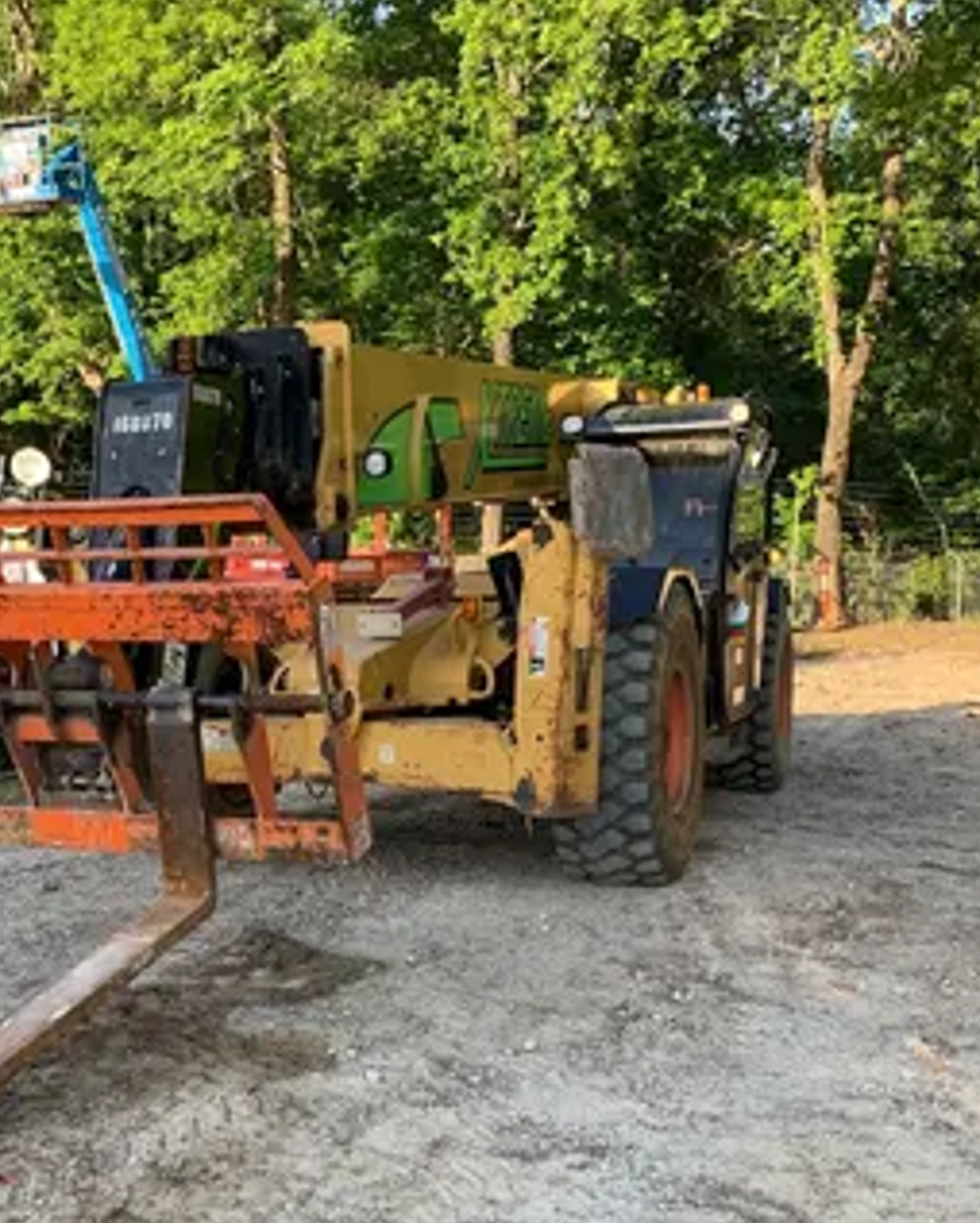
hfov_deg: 33.5
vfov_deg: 41.6
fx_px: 1594
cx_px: 247
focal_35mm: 44
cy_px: 793
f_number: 1.8
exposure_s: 1/217
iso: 25
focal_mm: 4.25
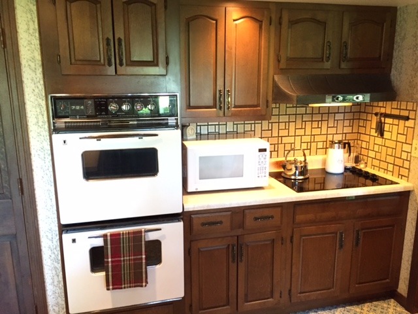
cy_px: 157
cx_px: 209
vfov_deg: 48.2
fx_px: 350
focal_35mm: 29
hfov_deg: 61.7
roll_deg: +0.2
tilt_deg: -11.6
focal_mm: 4.15
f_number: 2.2
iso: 250
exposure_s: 1/20
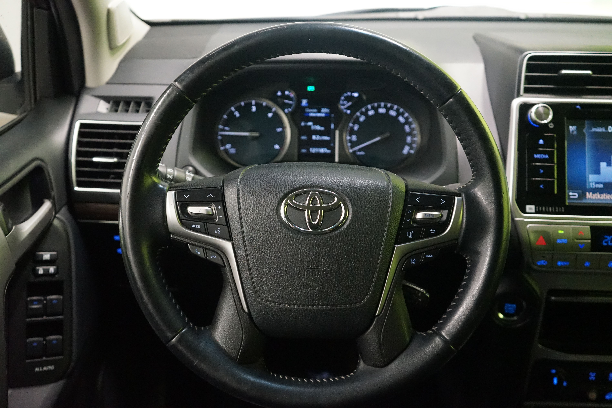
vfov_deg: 38.9
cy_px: 204
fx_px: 578
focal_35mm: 34
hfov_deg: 55.8
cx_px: 306
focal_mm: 34
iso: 6400
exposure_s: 1/40
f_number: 4
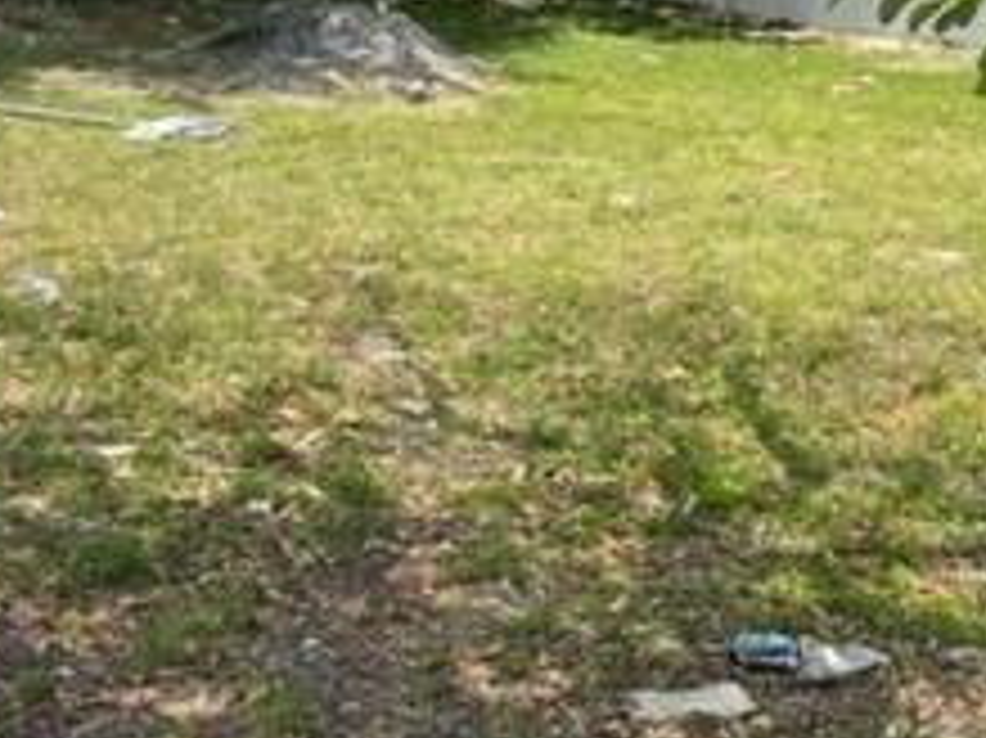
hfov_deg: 25.6
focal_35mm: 76
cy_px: 162
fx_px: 2164
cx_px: 581
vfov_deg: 19.2
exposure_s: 1/2398
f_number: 1.6
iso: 32
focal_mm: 4.2
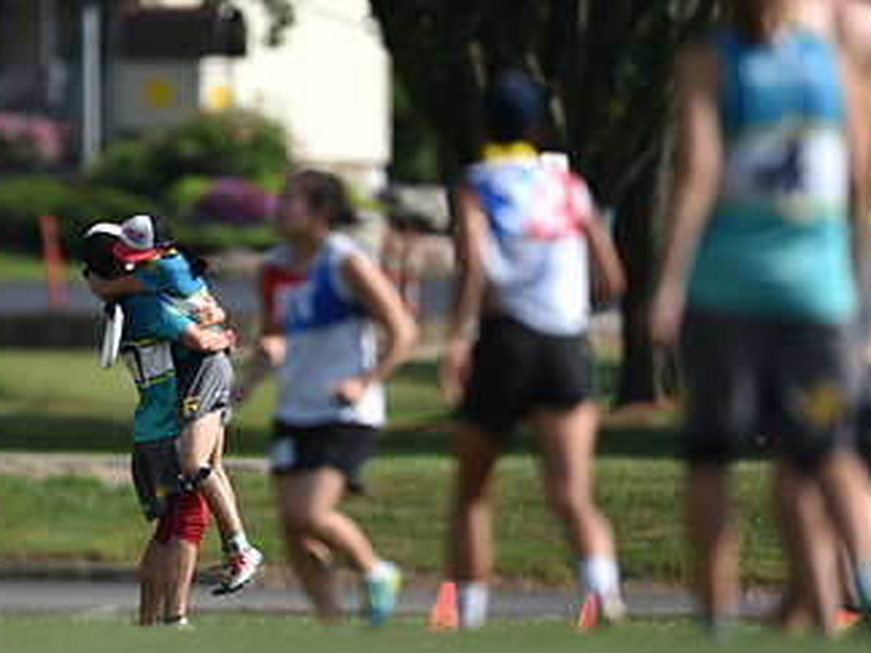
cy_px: 390
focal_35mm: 689
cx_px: 183
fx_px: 17330
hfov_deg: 2.9
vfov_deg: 2.2
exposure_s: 1/1000
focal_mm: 400
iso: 50
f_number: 2.8
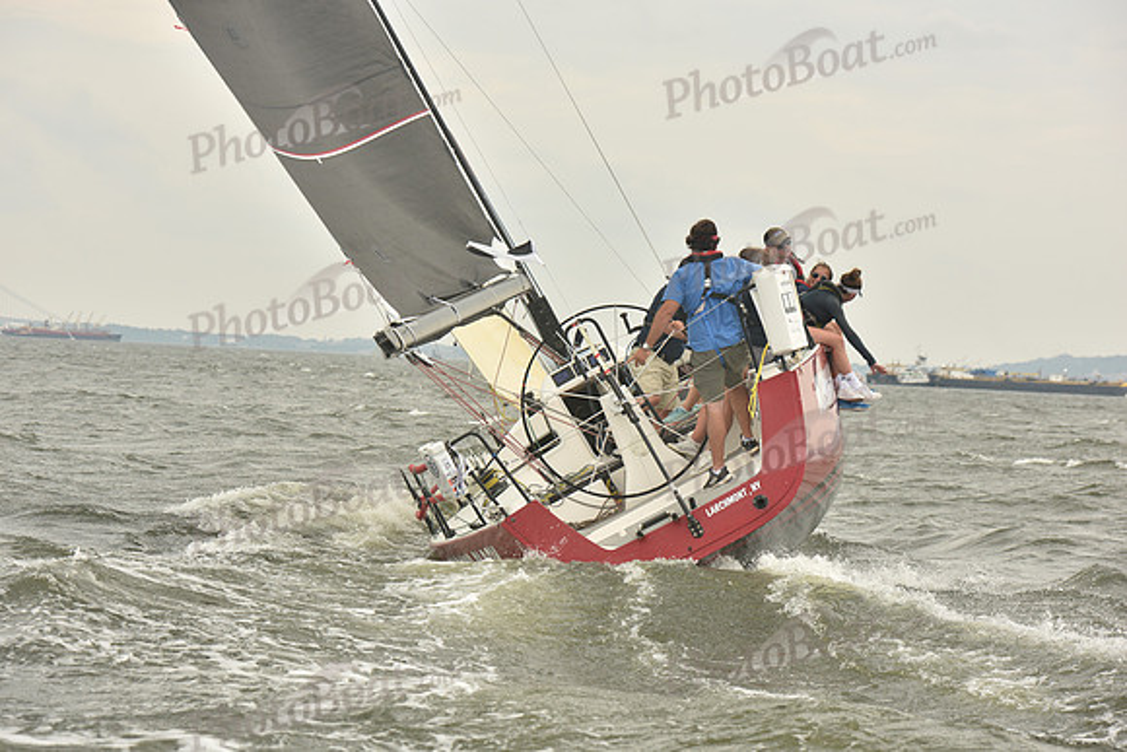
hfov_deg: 22.6
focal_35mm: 90
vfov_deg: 15.2
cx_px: 564
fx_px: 2818
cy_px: 376
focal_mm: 90
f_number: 6.3
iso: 250
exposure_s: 1/800
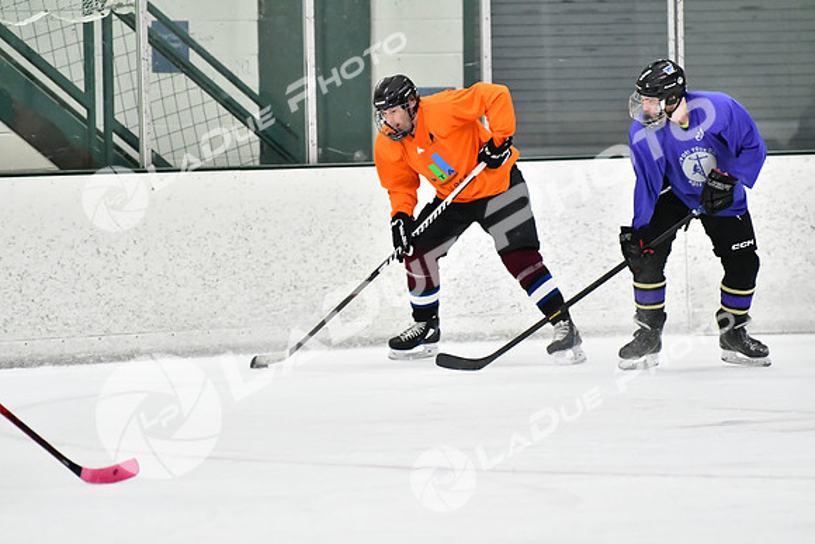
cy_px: 272
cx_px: 408
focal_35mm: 285
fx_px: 6453
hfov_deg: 7.2
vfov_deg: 4.8
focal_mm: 190
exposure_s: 1/1600
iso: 6400
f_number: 2.8
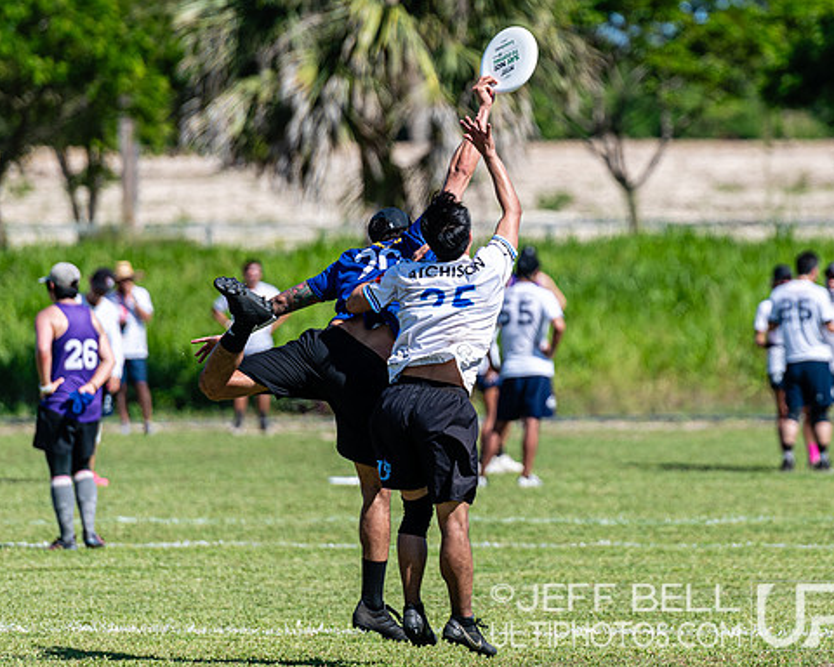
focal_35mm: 362
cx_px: 582
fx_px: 8935
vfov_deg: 4.3
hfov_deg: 5.3
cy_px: 191
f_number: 3.2
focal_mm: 200
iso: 100
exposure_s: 1/1600
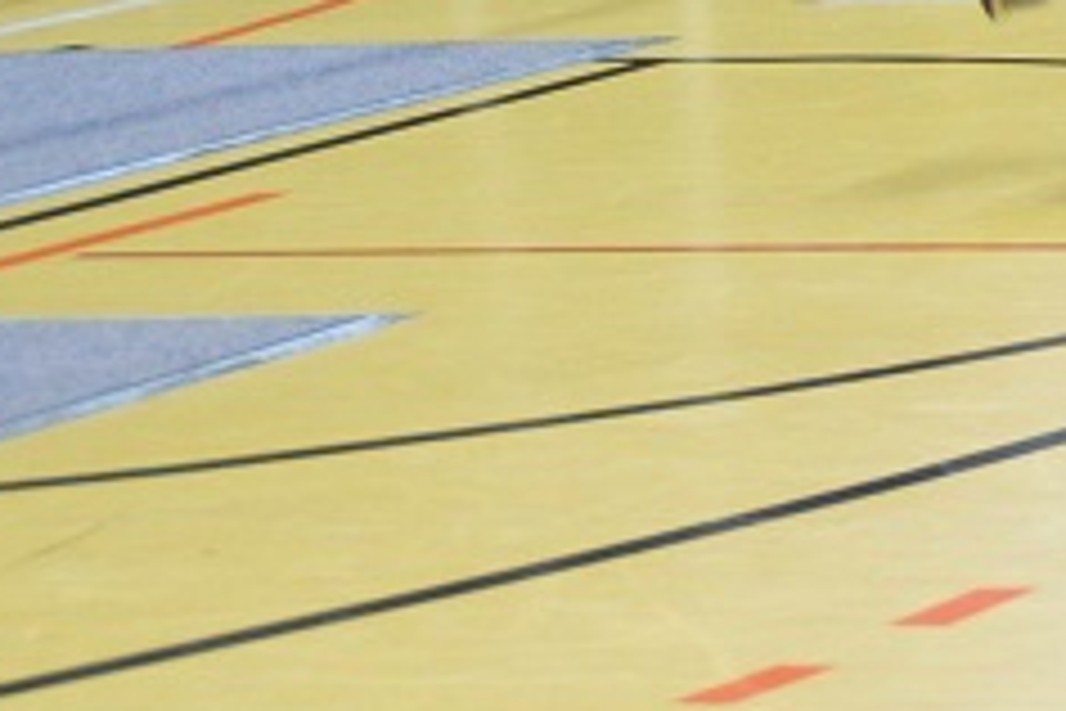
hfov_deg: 7.9
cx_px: 1732
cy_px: -279
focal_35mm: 253
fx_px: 7491
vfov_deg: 5.4
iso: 1600
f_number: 4.5
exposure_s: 1/50
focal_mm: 50
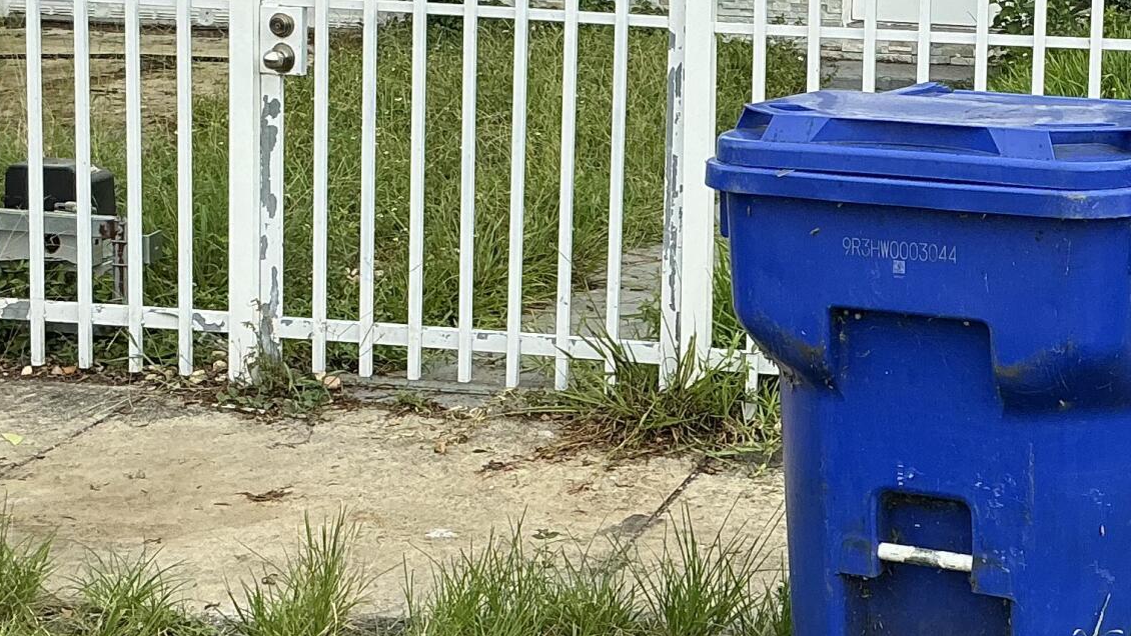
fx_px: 2430
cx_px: 807
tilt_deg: -8.5
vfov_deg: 14.8
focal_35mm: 81
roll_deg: +0.3
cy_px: 115
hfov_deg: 26.0
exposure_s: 1/816
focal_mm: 3
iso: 25
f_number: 1.8
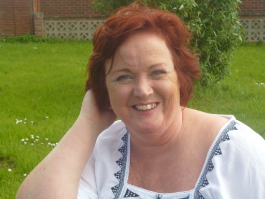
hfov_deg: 30.7
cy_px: 100
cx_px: 132
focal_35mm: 63
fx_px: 482
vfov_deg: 23.3
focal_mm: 11.2
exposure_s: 1/100
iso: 100
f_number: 4.7
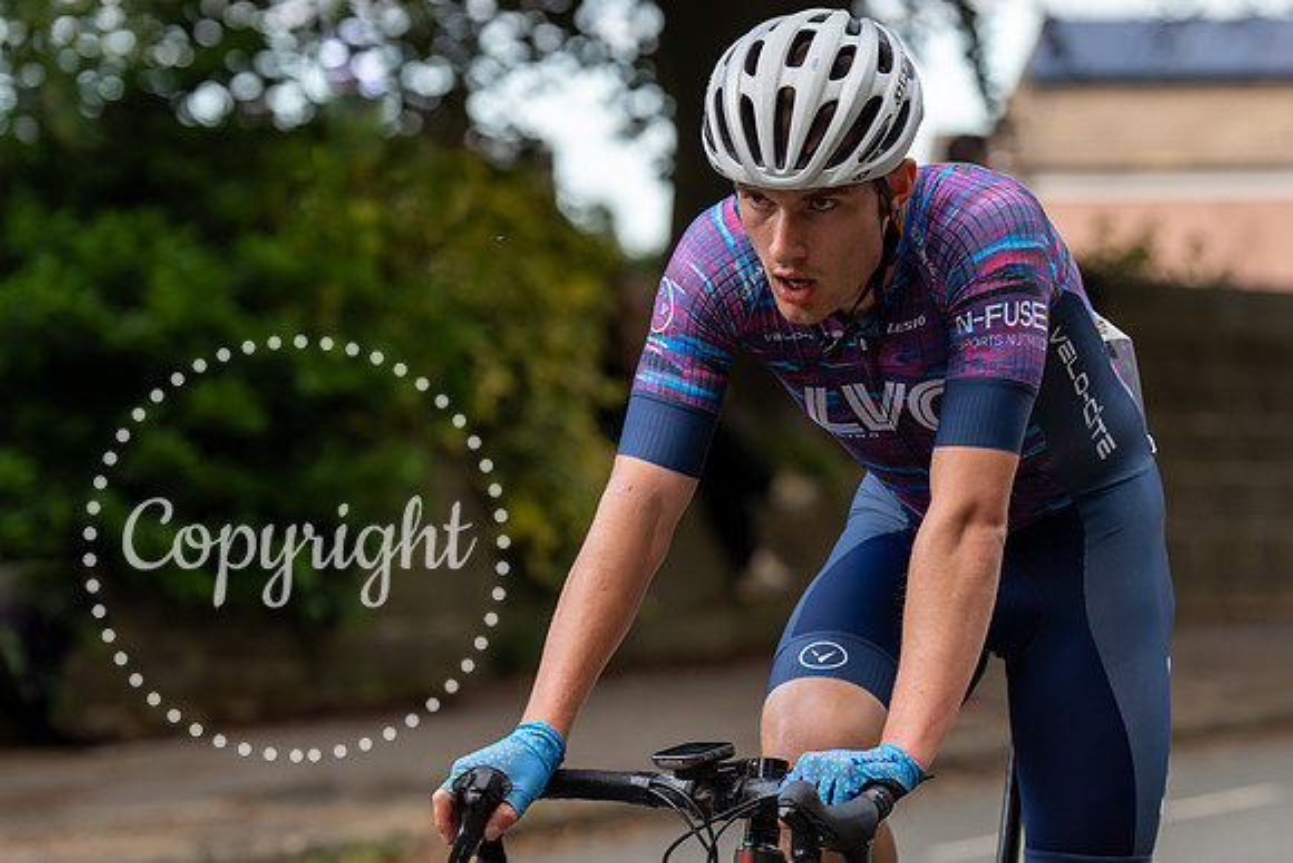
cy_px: 253
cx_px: 842
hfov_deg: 11.9
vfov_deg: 8.0
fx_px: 6200
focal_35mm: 173
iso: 400
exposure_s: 1/800
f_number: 3.5
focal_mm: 122
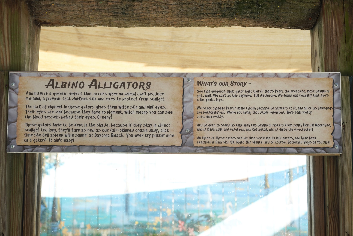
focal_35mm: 50
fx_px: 490
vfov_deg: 27.0
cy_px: 118
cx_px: 176
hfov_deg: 39.6
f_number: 7.1
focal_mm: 50
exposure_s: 1/100
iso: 400
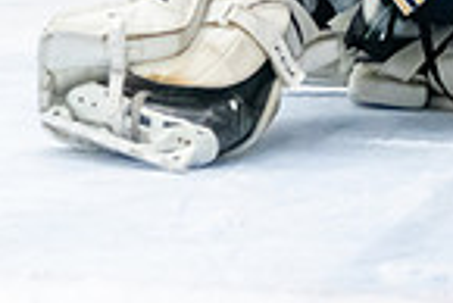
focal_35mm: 488
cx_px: -468
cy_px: -262
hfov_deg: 4.2
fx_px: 6147
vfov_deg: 2.8
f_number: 2.8
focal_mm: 86
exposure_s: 1/800
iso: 3200
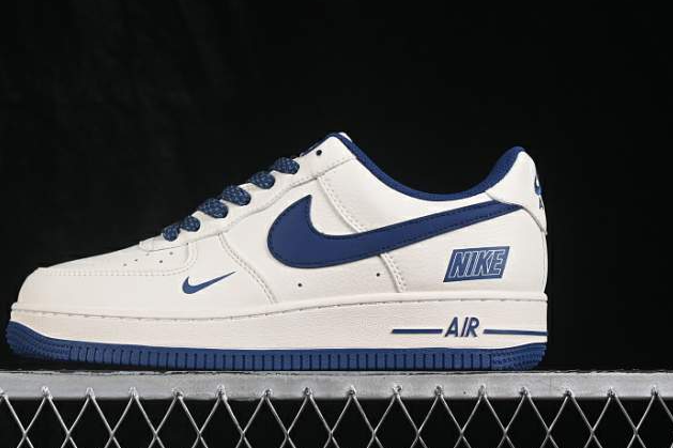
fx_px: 1626
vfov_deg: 15.7
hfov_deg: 23.4
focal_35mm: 87
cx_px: 288
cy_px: 211
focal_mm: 50
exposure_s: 1/80
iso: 160
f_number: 8
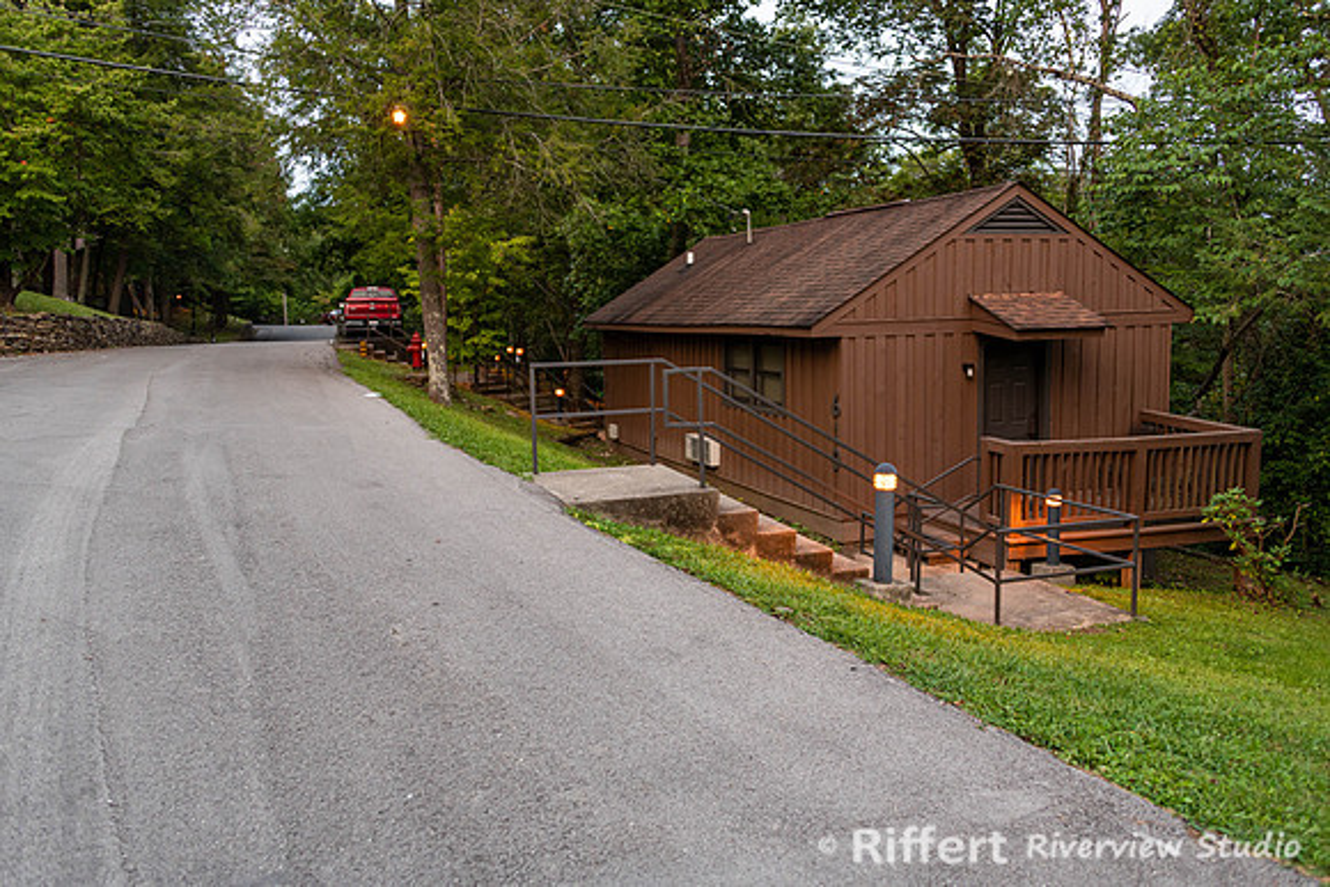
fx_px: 1035
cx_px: 665
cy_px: 444
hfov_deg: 65.5
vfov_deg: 46.4
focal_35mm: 28
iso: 1000
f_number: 3.5
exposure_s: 1/200
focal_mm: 28
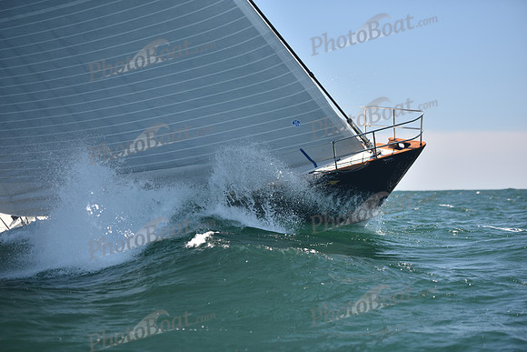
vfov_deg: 14.0
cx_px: 264
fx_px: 1435
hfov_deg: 20.8
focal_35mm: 98
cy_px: 176
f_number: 2.8
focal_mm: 98
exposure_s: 1/1000
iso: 200
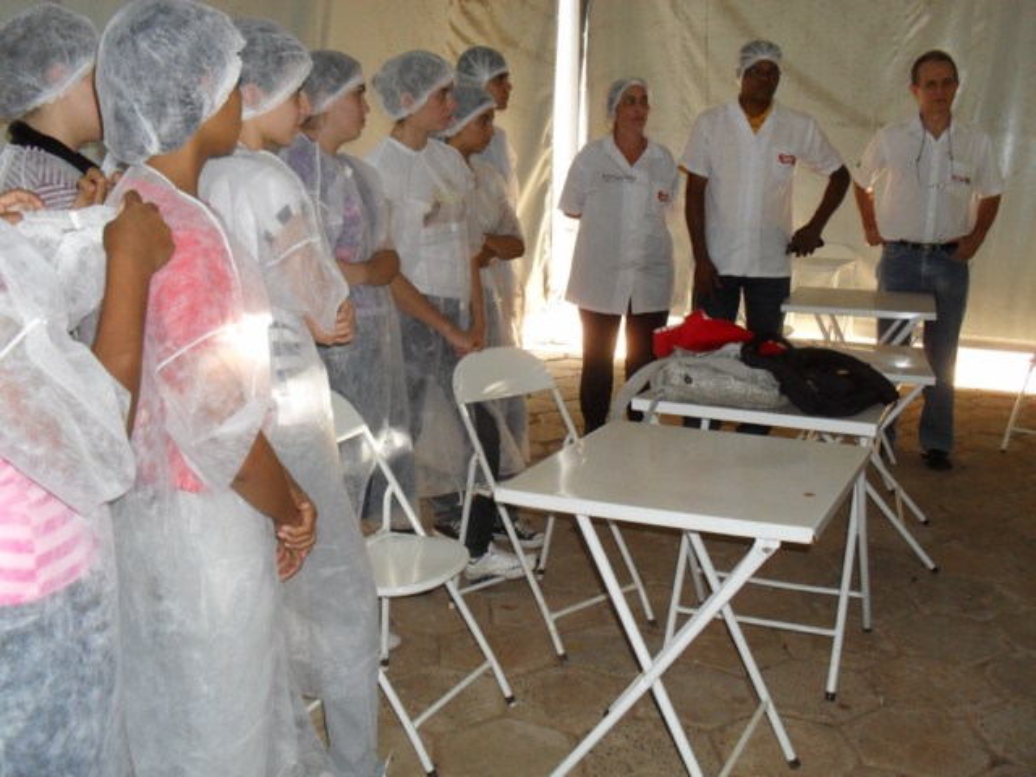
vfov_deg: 40.7
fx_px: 1047
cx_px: 518
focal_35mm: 35
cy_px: 388
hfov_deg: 52.6
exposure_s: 1/45
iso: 160
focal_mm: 6.3
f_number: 3.2
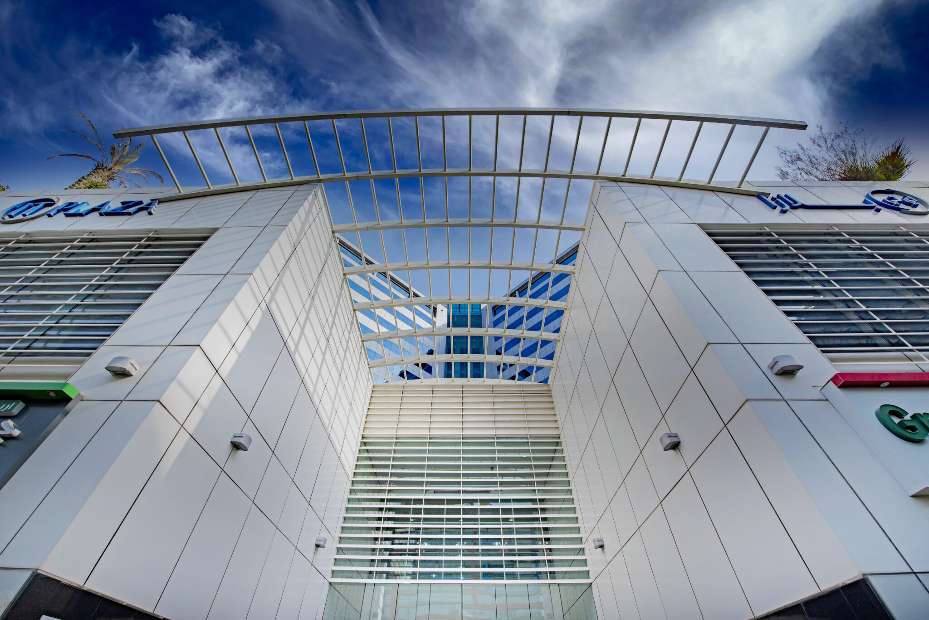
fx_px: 361
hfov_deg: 104.2
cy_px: 310
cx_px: 464
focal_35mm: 14
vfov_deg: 81.3
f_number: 8
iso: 100
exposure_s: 1/800
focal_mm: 14
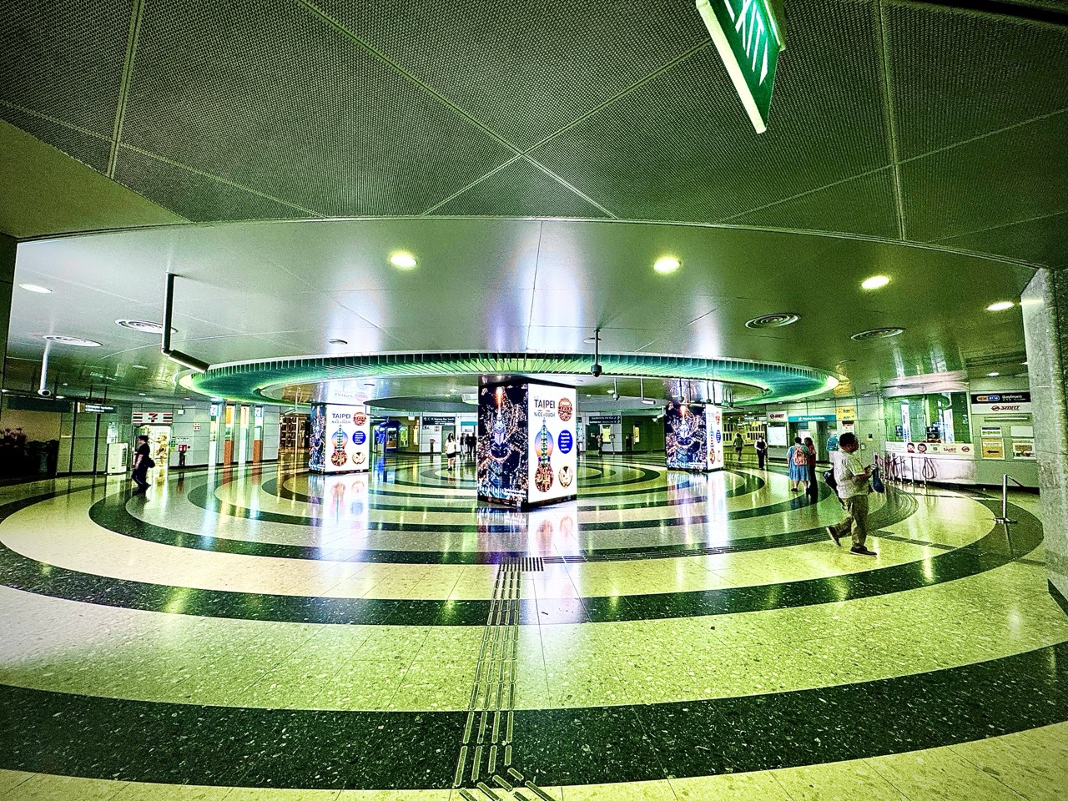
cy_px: 400
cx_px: 534
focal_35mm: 14
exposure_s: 1/120
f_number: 2.2
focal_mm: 2.22
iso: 200
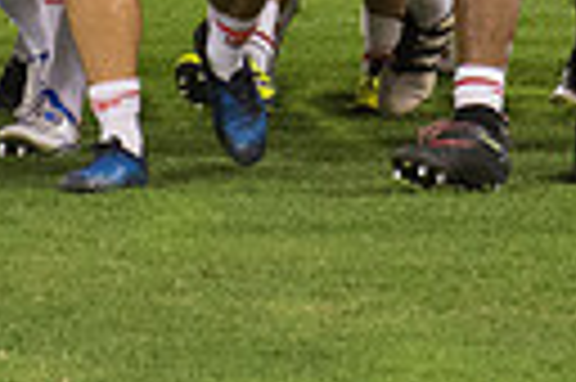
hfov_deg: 4.3
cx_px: 378
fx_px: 7606
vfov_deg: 2.9
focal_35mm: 476
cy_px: -407
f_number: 2.8
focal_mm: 70
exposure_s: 1/640
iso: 1600
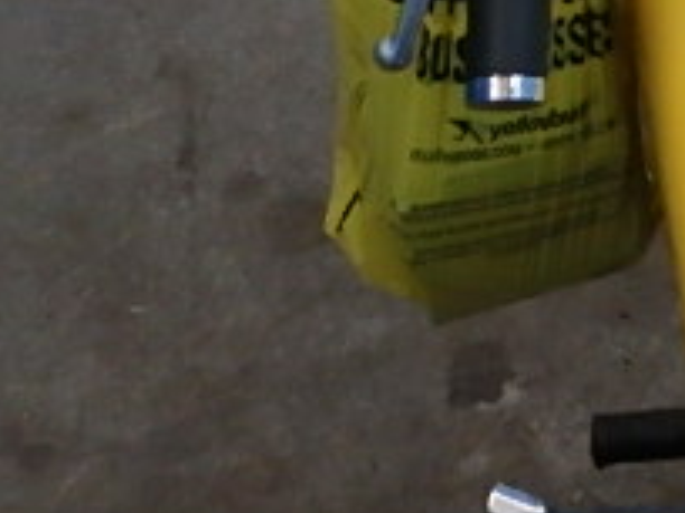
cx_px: 910
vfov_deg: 19.8
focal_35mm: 66
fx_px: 1306
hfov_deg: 25.1
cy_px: -218
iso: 640
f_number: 3.5
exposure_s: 1/125
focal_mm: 3.7
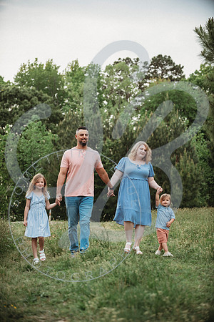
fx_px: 731
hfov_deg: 16.7
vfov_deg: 24.8
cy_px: 161
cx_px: 107
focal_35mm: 82
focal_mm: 82
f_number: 2.8
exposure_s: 1/200
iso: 200
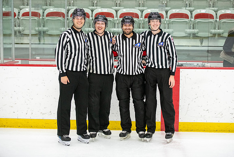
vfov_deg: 18.4
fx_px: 481
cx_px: 121
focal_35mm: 74
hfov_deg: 27.3
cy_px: 75
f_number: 2.8
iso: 3200
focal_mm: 70
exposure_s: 1/640
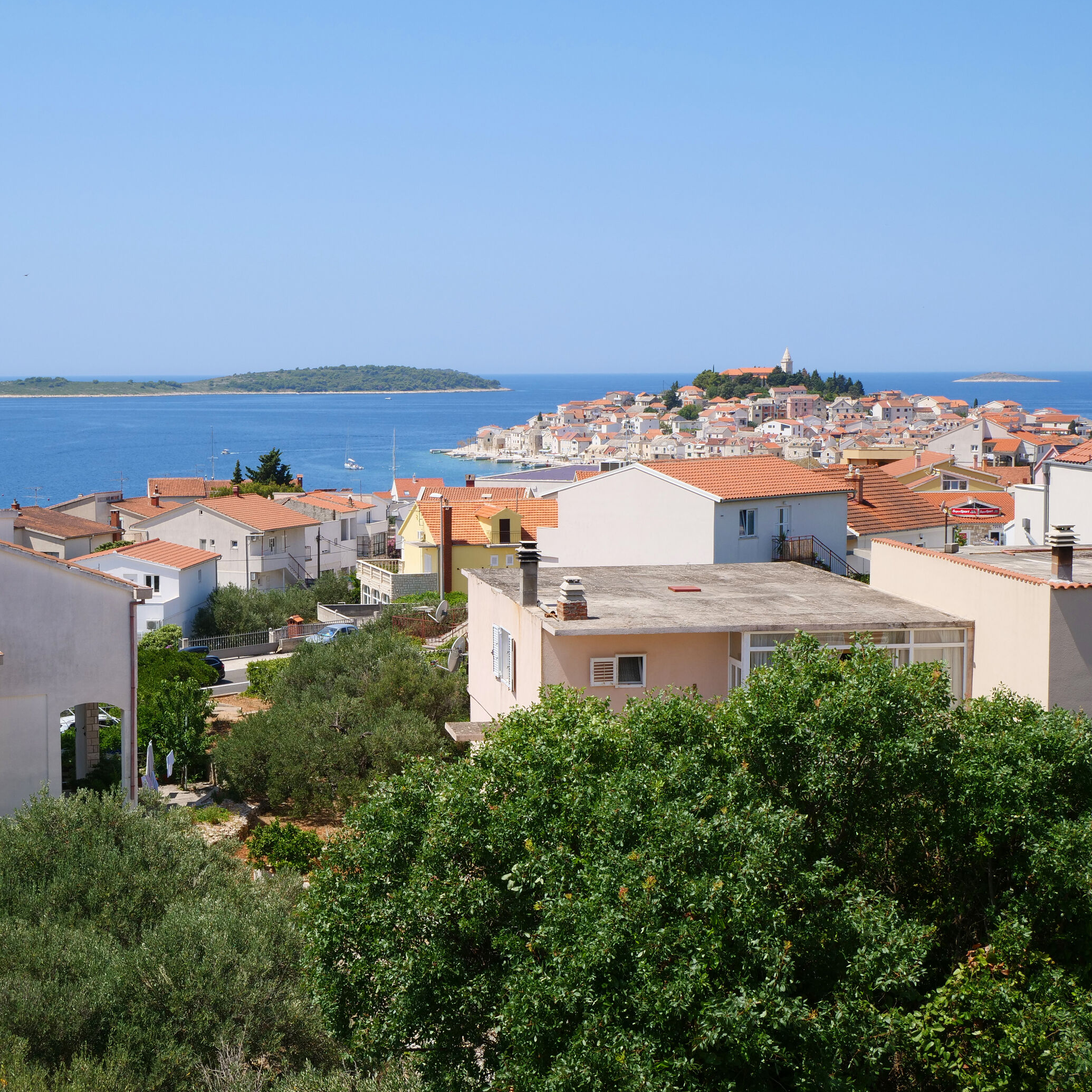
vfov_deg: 31.1
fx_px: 1963
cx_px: 422
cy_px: 542
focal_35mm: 55
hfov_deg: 31.0
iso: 200
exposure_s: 1/400
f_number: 9
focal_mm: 23
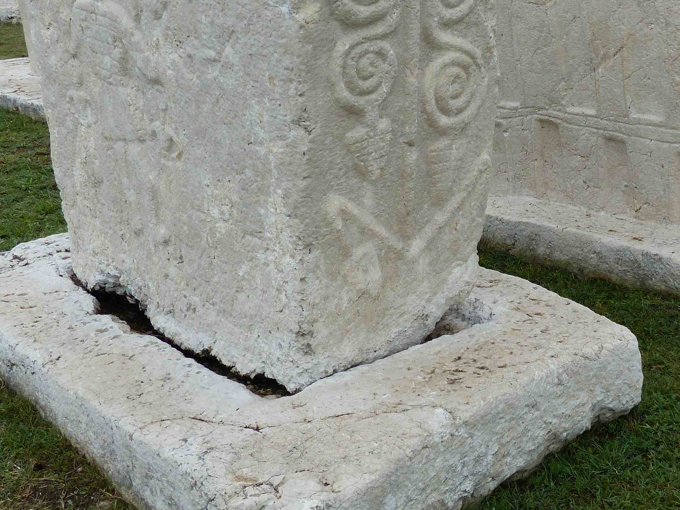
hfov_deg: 36.2
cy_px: 115
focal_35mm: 52
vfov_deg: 27.6
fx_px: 1021
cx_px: 482
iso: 100
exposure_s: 1/400
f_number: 4
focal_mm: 5.2
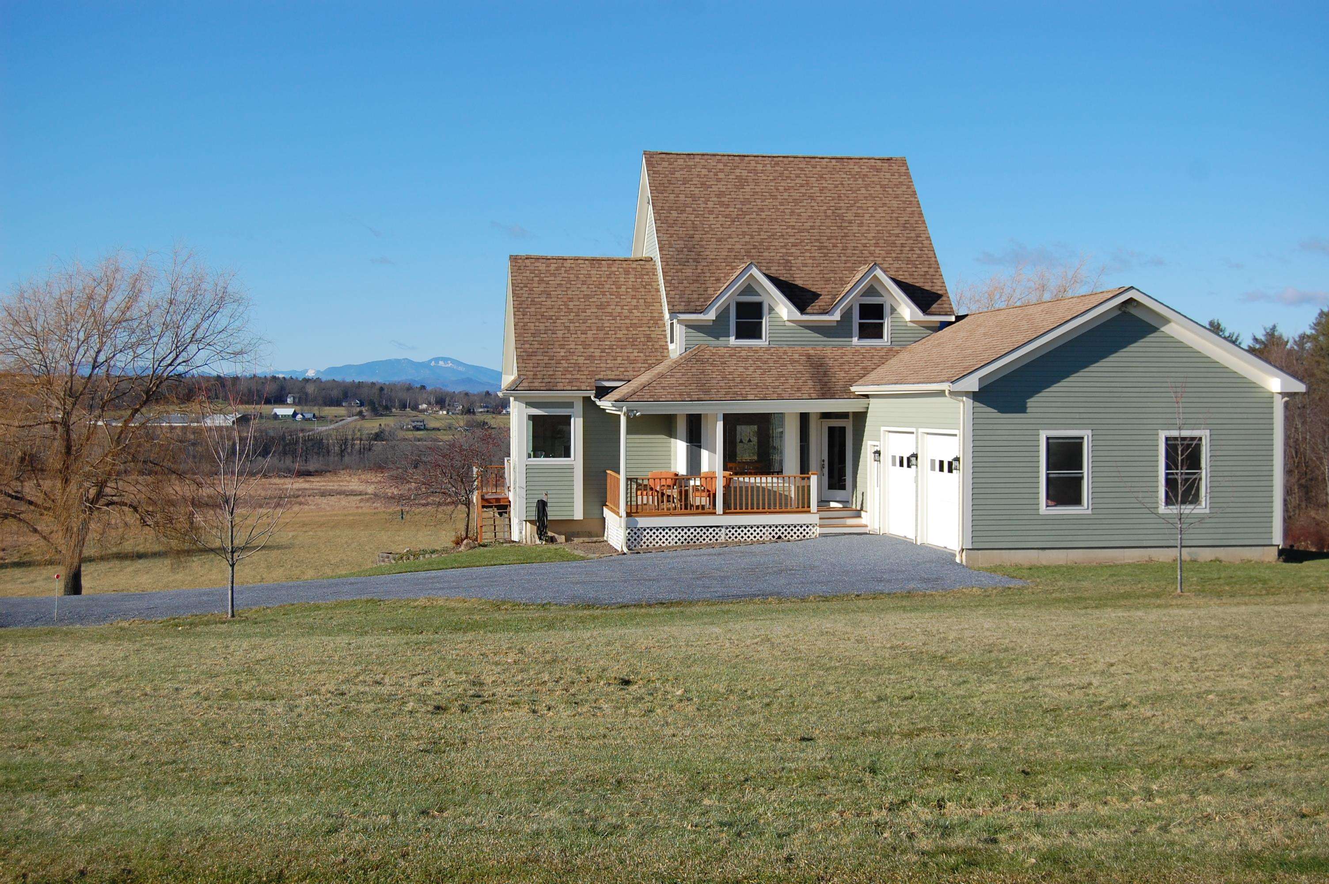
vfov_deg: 28.0
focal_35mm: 48
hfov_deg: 41.1
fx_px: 1770
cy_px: 442
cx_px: 664
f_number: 6.3
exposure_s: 1/1000
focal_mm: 32
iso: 200
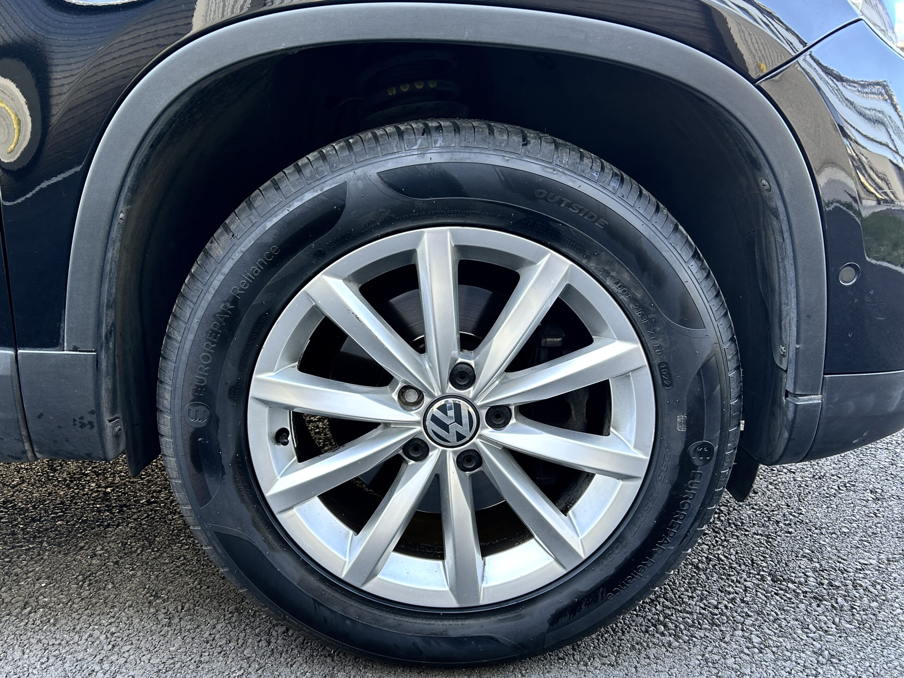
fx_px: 679
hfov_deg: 67.3
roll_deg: +0.9
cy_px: 339
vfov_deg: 53.1
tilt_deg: -16.6
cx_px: 452
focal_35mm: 26
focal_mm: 5.7
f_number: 1.5
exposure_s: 1/121
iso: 80
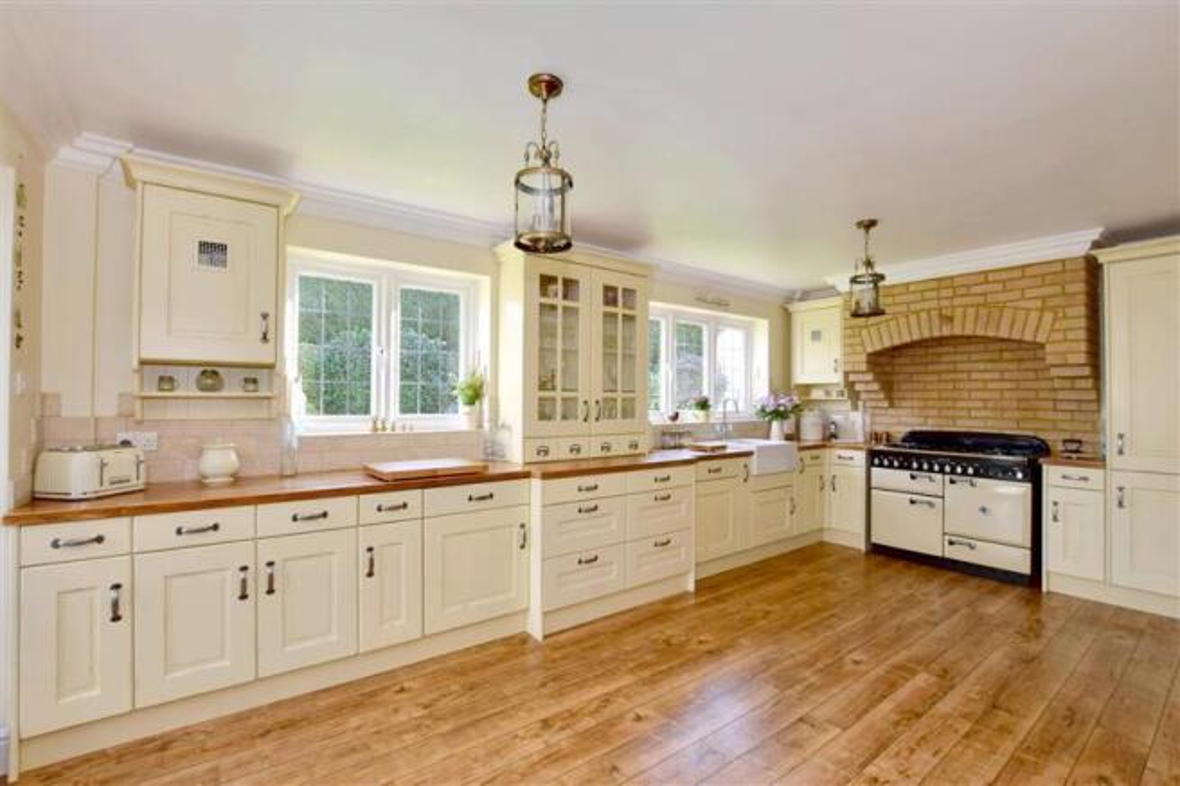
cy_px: 393
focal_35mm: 15
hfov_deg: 100.4
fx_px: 492
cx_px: 590
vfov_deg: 77.3
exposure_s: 1/50
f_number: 11
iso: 400
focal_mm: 10
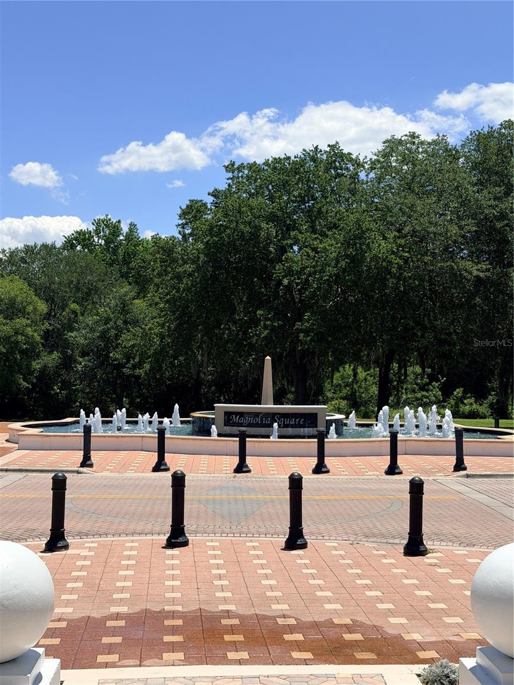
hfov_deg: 30.3
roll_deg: +0.0
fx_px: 950
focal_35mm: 48
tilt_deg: +0.2
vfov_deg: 39.7
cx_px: 257
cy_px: 342
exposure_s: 1/6536
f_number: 1.78
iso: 64
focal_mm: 6.76
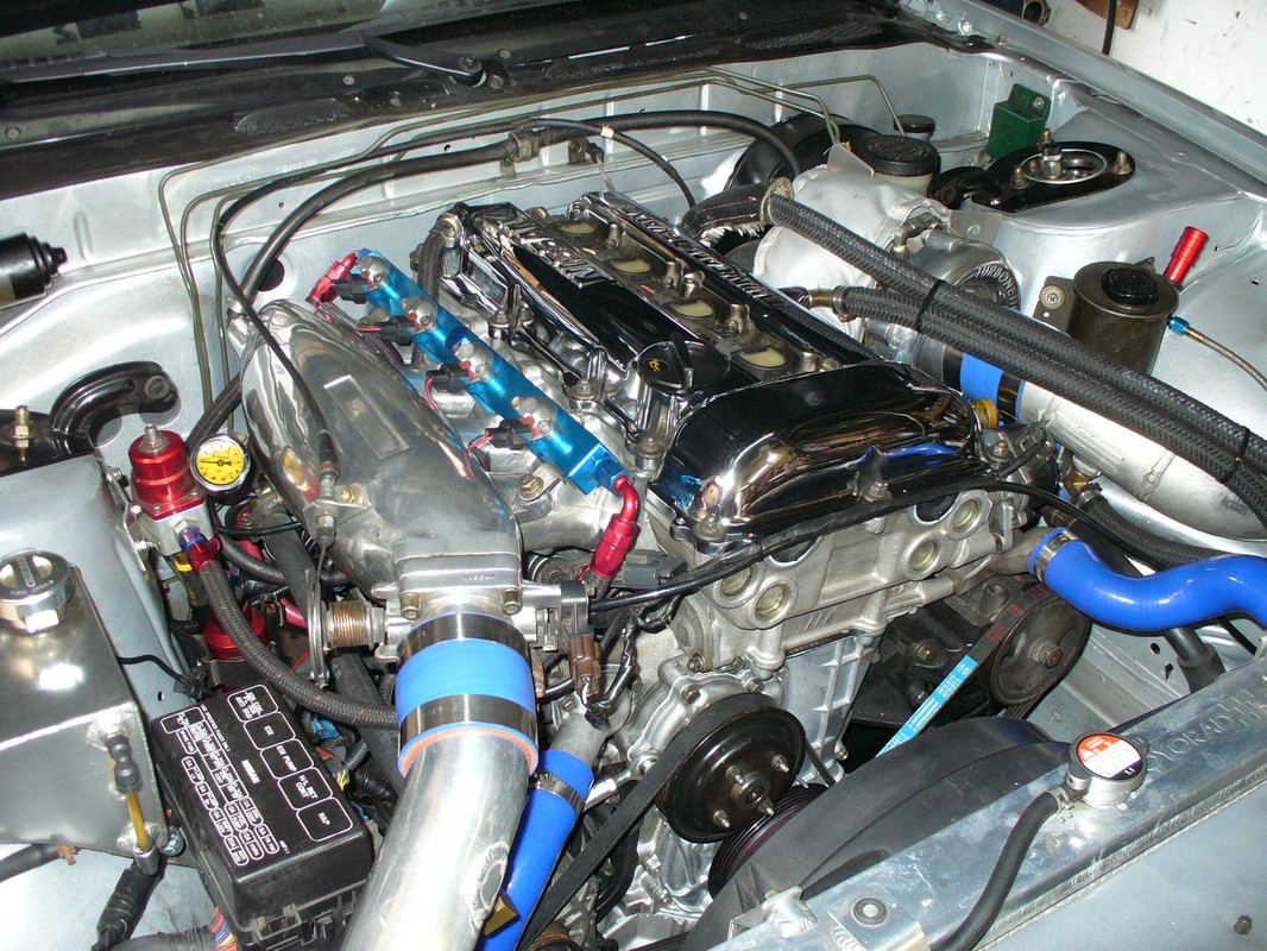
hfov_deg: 50.1
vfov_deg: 38.7
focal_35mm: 37
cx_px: 634
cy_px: 476
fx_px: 1355
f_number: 2.8
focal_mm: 6.1
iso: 160
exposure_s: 1/30
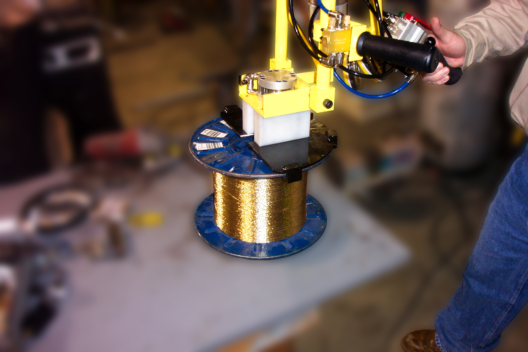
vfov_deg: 37.9
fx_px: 513
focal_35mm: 35
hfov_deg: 54.4
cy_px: 176
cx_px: 264
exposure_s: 1/30
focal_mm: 7.5
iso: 140
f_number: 2.8
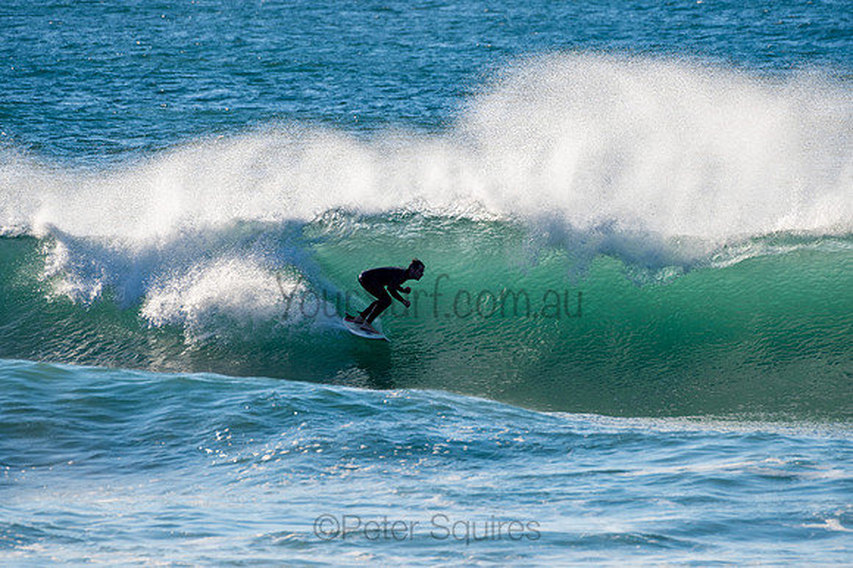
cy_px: 284
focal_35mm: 613
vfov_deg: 2.2
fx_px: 14510
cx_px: 426
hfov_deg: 3.4
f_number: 8
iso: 64
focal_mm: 500
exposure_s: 1/320
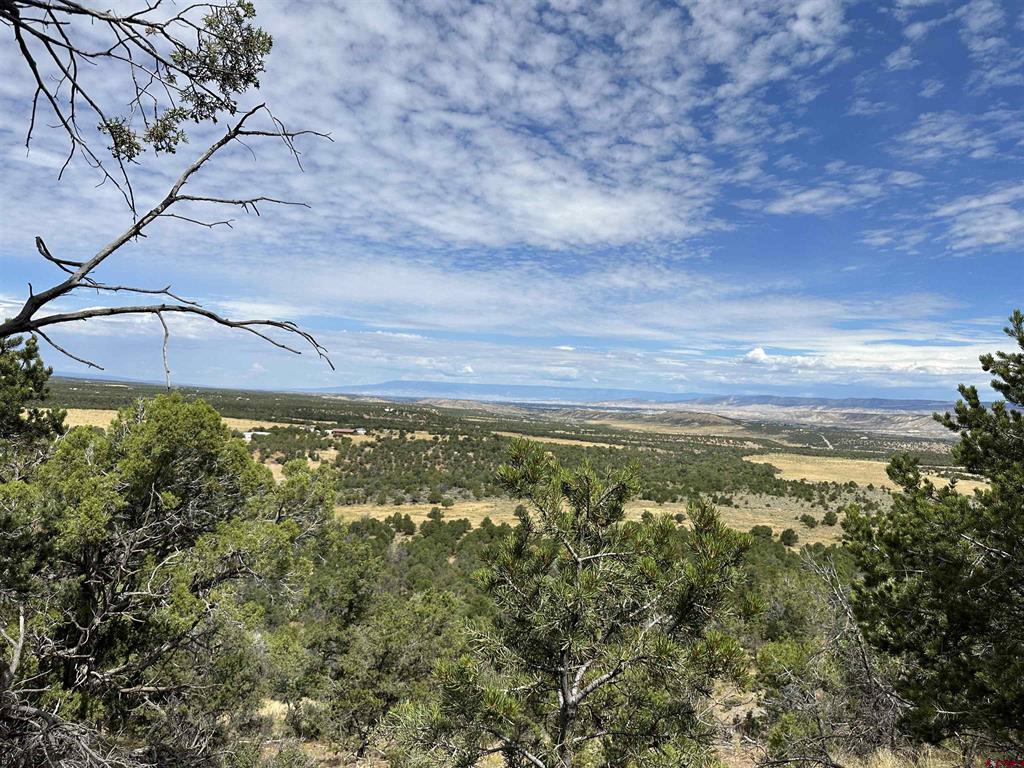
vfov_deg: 56.8
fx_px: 710
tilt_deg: -1.1
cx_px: 512
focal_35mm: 24
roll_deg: -2.7
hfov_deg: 71.6
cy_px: 384
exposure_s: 1/7576
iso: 80
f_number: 1.78
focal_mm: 6.86
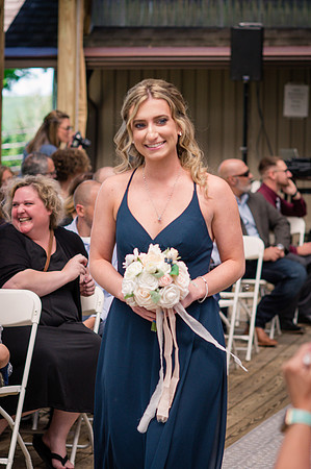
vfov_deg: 14.3
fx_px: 1869
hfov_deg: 9.5
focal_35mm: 144
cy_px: 204
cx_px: 172
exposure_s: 1/800
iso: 400
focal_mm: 85
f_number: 3.5
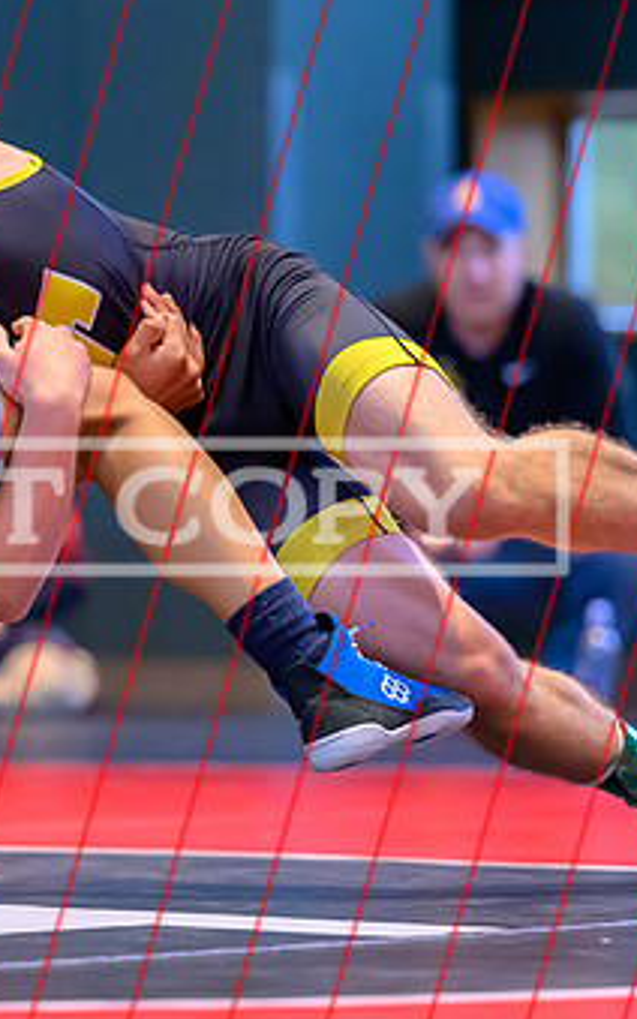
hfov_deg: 4.7
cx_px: -139
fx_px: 7802
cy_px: 538
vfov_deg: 7.5
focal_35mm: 281
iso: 6400
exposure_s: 1/640
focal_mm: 125
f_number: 2.8
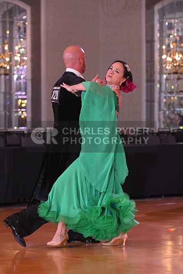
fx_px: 1105
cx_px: 92
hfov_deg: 9.5
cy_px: 137
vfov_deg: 14.2
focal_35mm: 145
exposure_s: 1/200
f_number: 6.3
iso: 2500
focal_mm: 145
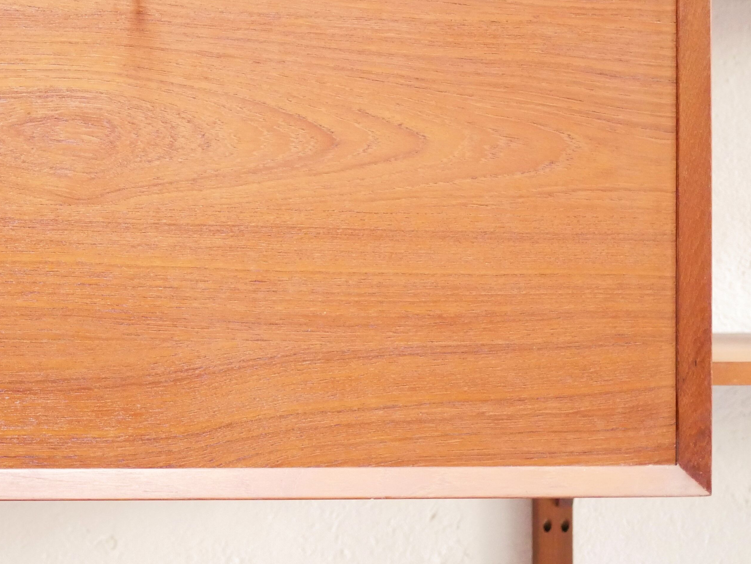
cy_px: 172
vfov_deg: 20.6
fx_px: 1541
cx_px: 131
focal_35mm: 71
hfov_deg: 26.8
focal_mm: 20
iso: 3200
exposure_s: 1/50
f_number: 1.7
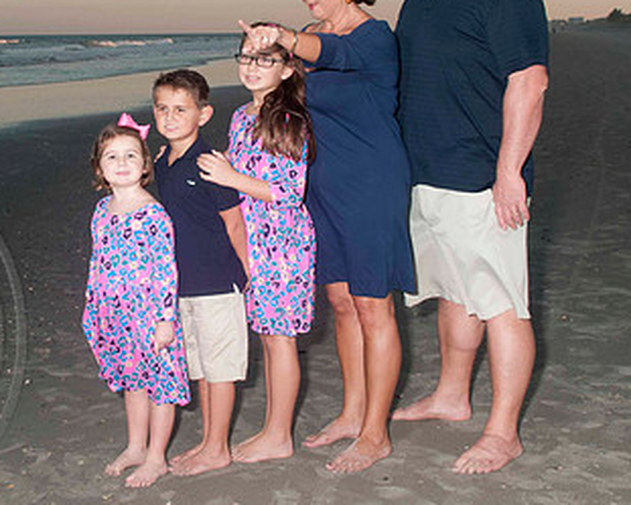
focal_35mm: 63
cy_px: 135
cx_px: 185
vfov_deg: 24.0
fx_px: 1177
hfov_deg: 29.7
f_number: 8
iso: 200
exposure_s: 1/160
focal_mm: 24
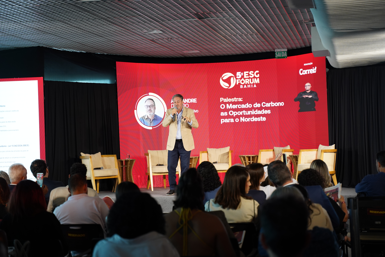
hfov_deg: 27.0
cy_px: 128
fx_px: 802
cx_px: 192
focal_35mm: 75
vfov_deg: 18.2
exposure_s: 1/250
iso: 1600
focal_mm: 75
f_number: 4
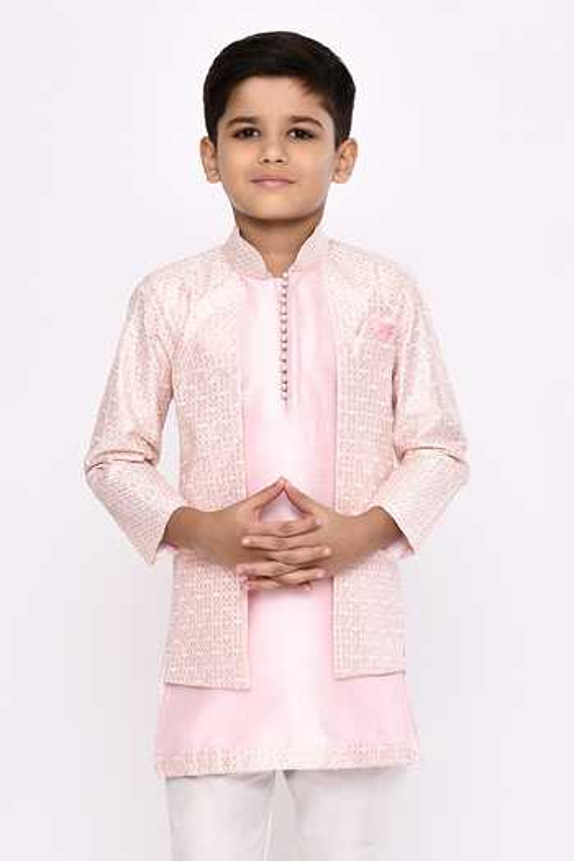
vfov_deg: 39.6
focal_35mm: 50
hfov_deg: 27.0
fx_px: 1196
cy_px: 430
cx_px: 287
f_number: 8
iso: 160
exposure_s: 1/160
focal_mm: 50
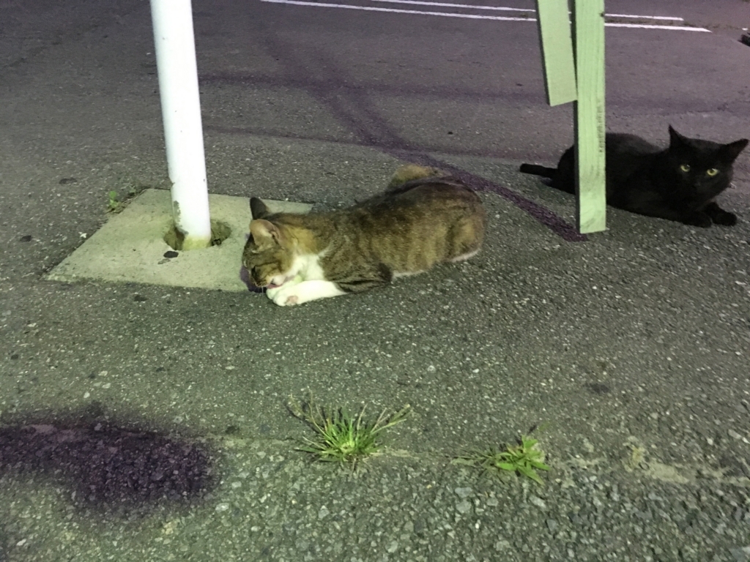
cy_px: 281
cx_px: 375
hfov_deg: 61.7
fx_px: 628
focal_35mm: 29
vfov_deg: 48.2
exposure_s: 1/15
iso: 320
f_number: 2.2
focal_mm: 4.15
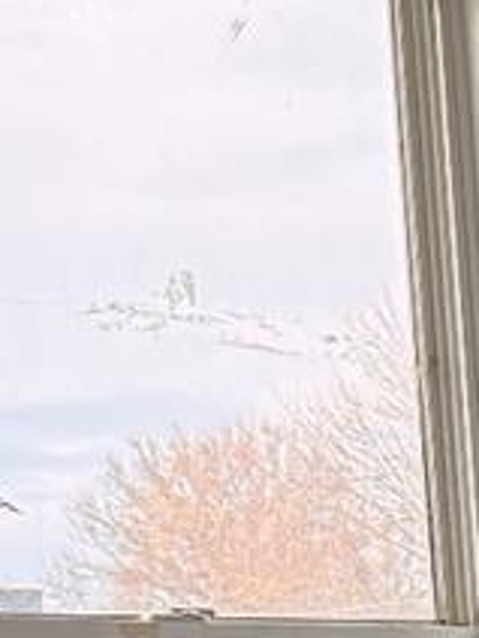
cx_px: 1640
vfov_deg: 10.9
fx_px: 3137
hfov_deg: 7.3
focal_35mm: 170
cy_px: 1142
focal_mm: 6.76
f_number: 1.78
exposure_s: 1/313
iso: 100
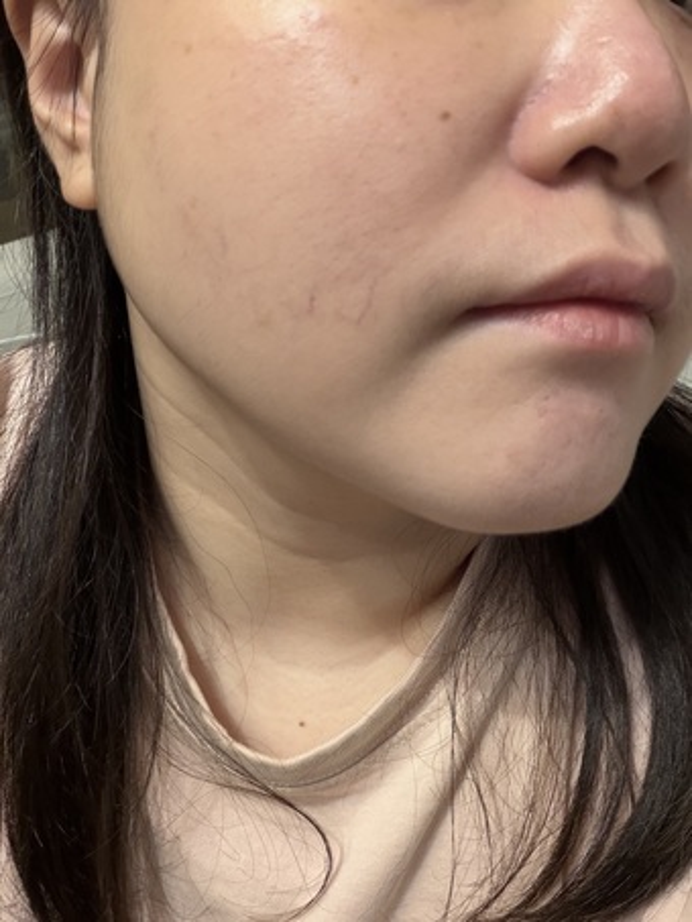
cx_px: 346
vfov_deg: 60.0
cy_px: 461
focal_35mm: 30
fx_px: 799
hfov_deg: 46.8
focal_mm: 2.71
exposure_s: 1/40
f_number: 1.9
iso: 250
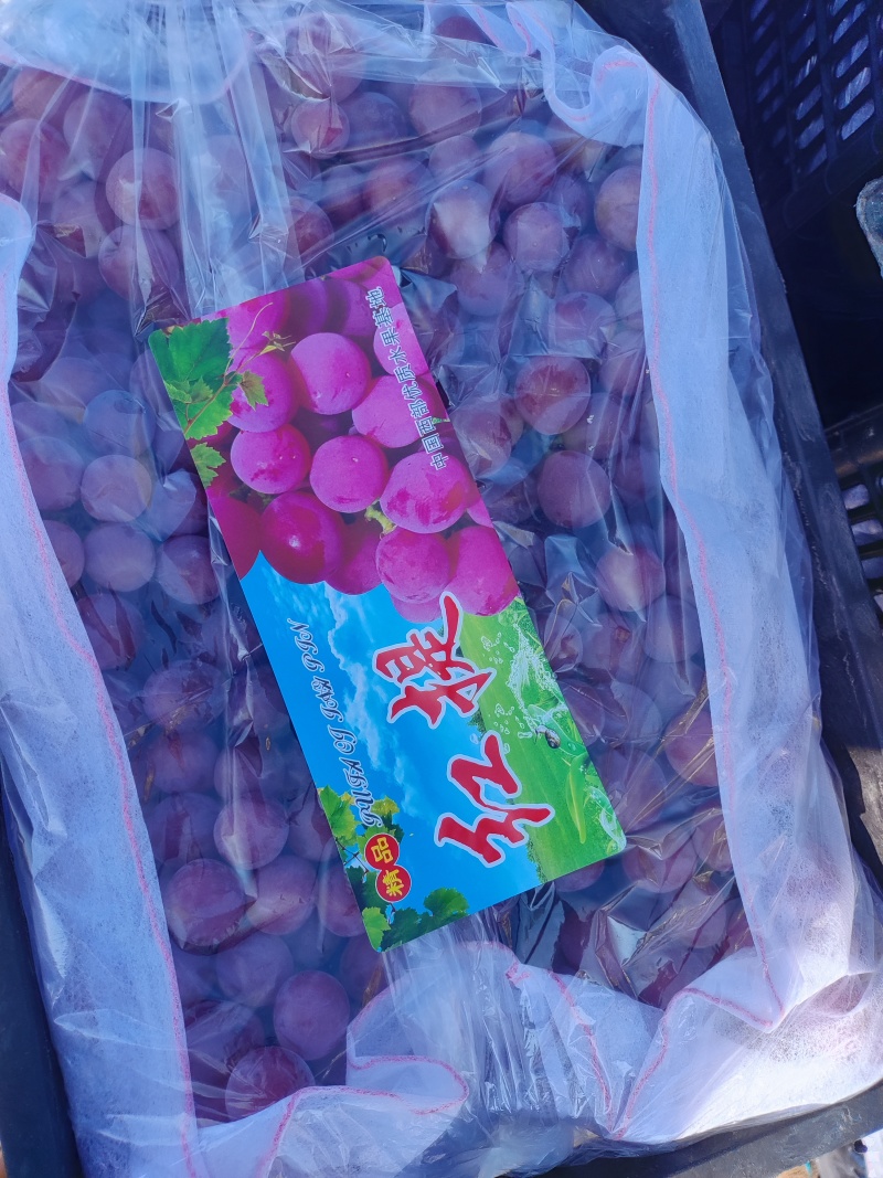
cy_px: 589
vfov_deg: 69.4
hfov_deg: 54.9
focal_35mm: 25
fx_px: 850
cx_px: 442
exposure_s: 1/713
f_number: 1.79
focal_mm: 4.71
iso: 50
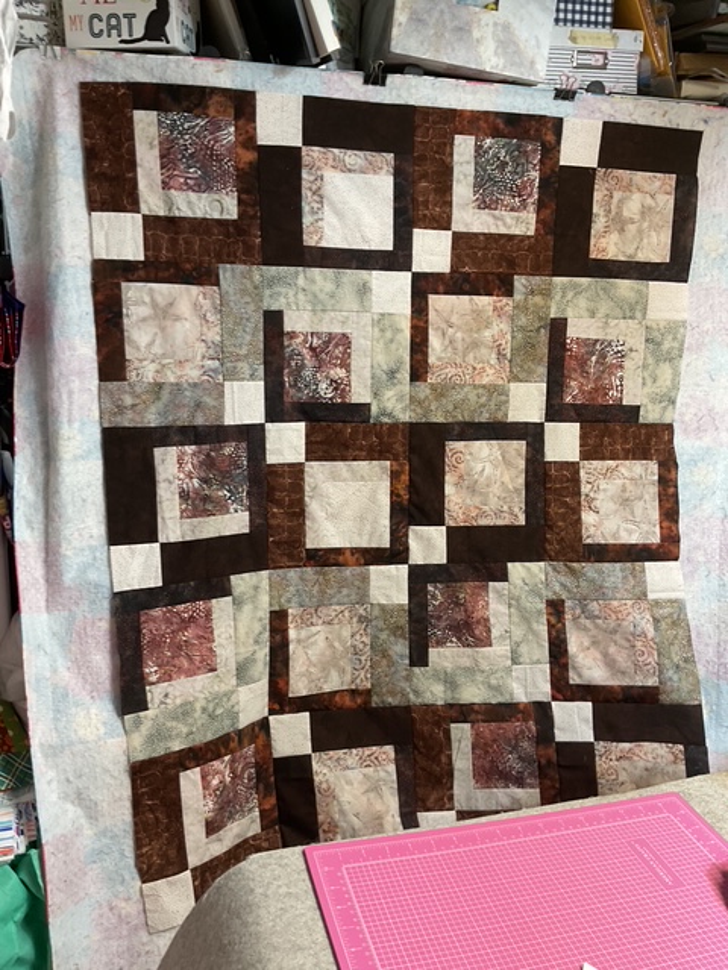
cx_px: 364
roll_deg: -0.9
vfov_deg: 61.7
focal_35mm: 29
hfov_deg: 48.2
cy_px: 485
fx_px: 813
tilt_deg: -17.2
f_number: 1.8
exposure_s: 1/60
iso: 64
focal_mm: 3
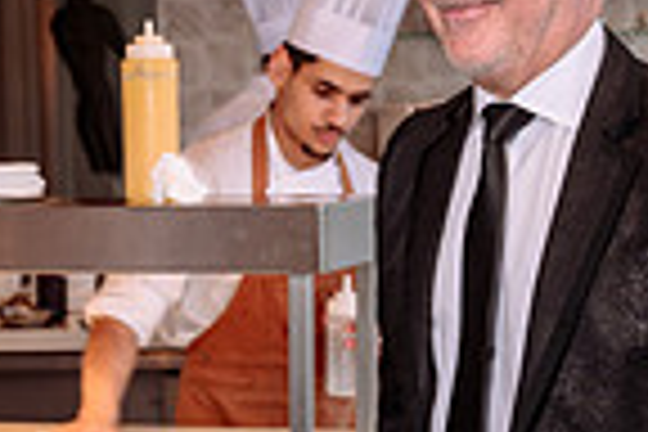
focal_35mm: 130
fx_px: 2340
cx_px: 354
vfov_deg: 10.5
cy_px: 267
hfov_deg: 15.8
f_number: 4
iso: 100
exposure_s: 1/60
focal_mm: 31.5
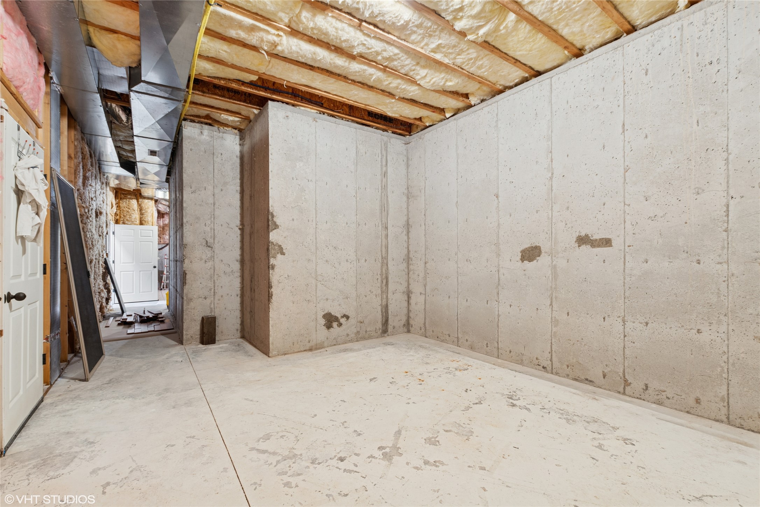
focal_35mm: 15
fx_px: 317
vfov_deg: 77.3
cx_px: 380
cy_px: 254
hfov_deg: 100.4
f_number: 6.3
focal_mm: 10
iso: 100
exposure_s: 2
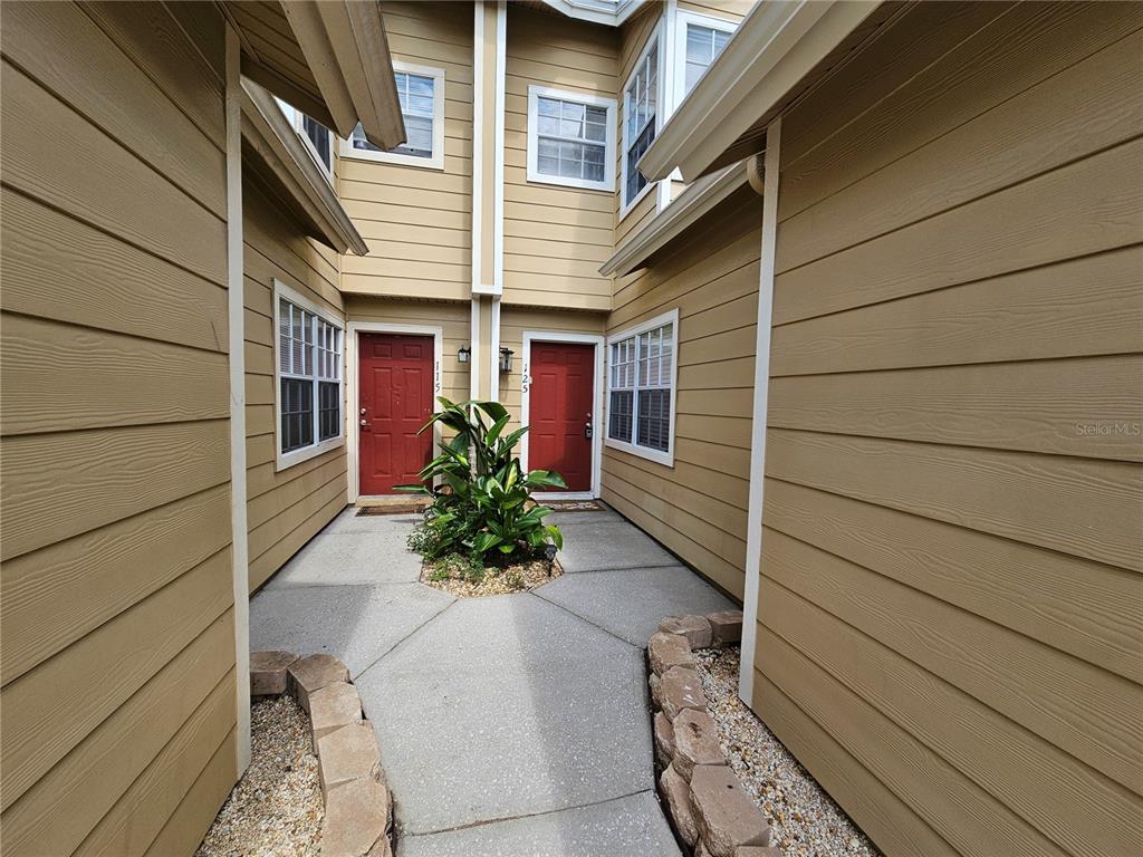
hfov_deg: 106.2
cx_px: 572
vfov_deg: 89.9
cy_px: 428
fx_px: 429
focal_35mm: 13
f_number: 2.2
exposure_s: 1/986
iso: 50
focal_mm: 2.2
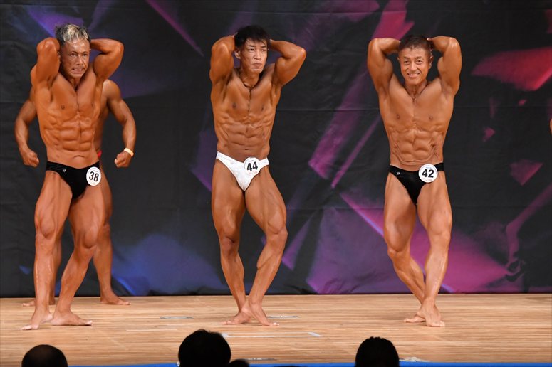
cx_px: 276
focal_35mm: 285
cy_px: 184
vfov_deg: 4.8
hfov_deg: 7.2
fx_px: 4368
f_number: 5.6
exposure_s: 1/400
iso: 5600
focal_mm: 190
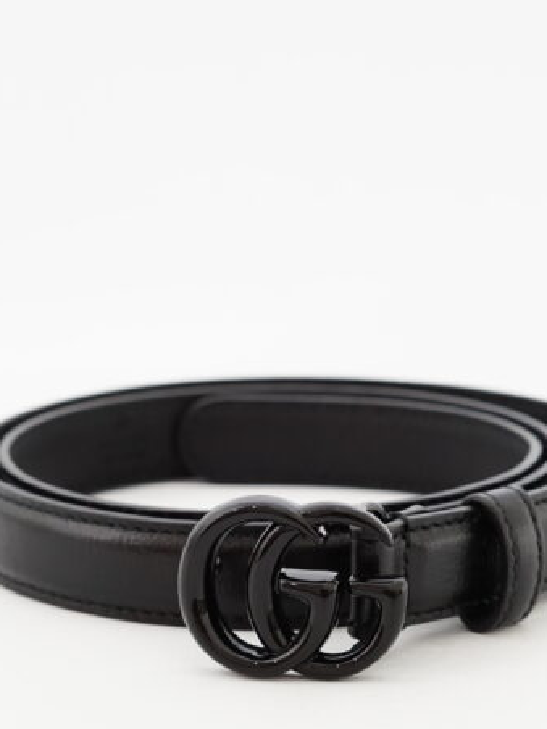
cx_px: 283
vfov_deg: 18.0
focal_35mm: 109
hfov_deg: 13.6
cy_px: 477
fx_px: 2297
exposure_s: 1/10
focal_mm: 50
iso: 640
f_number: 6.3
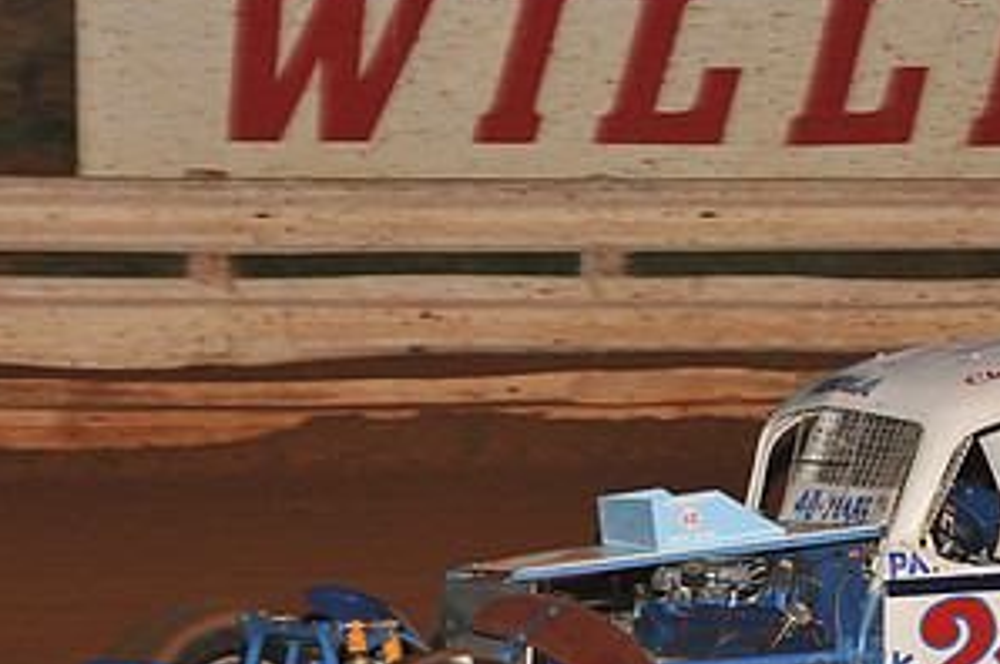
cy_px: 543
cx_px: 856
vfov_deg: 4.5
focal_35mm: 302
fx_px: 8380
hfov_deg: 6.8
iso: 800
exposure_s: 1/320
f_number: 6.3
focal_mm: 155
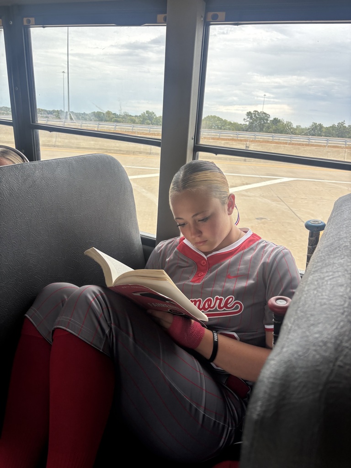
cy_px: 234
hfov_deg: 53.1
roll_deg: -3.0
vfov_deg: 67.3
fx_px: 352
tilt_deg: -24.7
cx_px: 176
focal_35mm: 26
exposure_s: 1/121
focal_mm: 5.96
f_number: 1.6
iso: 40
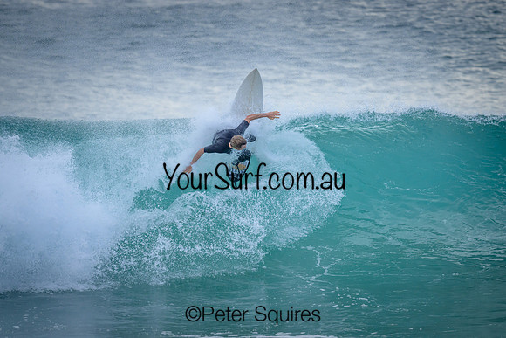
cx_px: 253
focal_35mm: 800
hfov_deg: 2.6
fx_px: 11247
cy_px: 169
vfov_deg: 1.7
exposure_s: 1/2000
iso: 1000
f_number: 6.3
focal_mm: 800
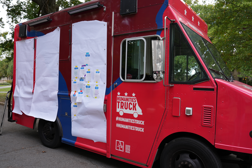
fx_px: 196
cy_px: 84
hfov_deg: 65.5
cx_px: 126
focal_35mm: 28
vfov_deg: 46.4
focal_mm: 28
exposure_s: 1/160
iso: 125
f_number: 4
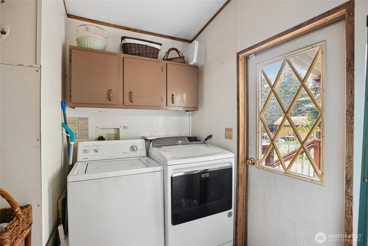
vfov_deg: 73.8
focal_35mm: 16
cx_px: 184
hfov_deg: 96.7
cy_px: 123
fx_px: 164
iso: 250
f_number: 5.6
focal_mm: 16
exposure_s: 1/3.33
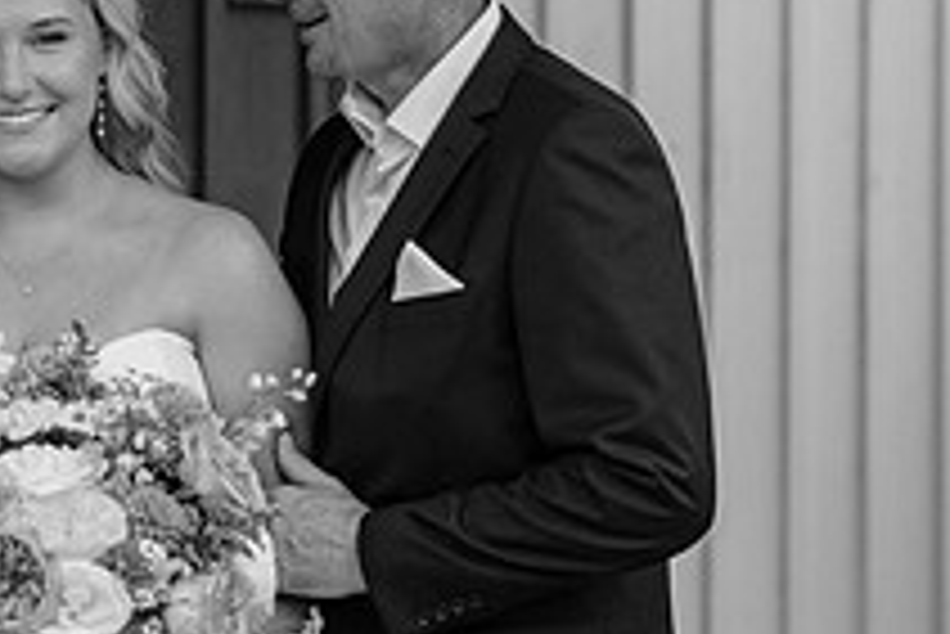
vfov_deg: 6.7
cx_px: -171
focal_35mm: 206
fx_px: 5440
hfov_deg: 9.8
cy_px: 441
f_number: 1.8
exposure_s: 1/4000
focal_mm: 50
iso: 1000
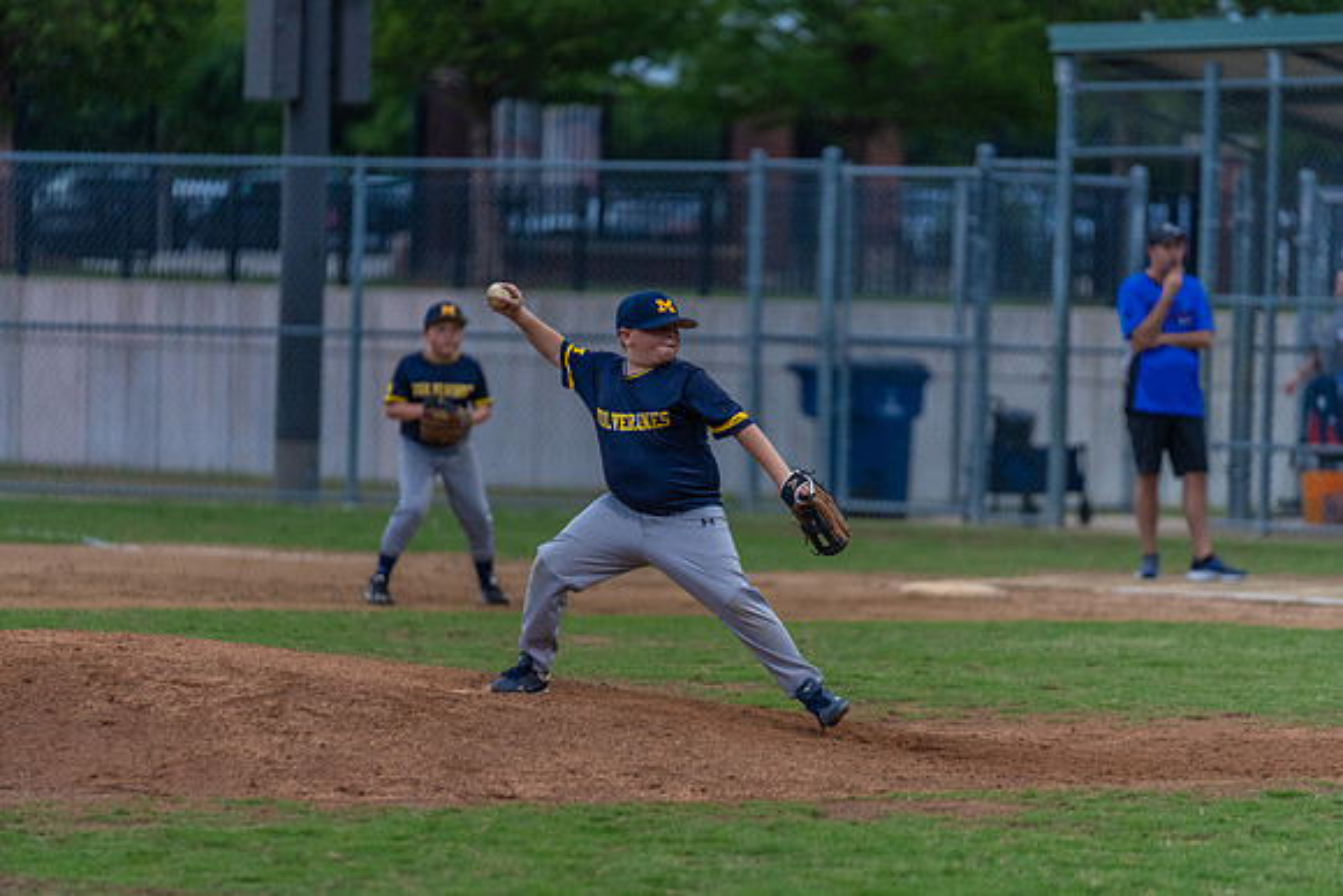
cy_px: 448
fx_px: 7463
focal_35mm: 200
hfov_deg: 10.3
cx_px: 672
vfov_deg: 6.9
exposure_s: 1/1250
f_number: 2.8
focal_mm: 200
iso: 1600
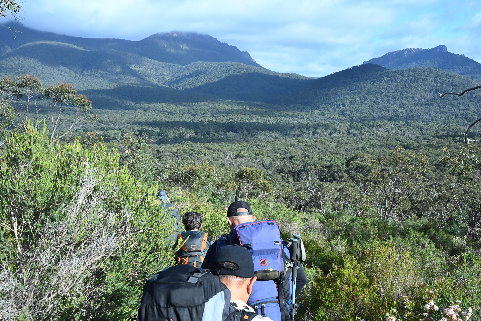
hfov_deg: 48.5
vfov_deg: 33.4
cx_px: 240
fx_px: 534
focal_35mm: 40
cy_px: 160
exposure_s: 1/250
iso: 800
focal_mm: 40
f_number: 16
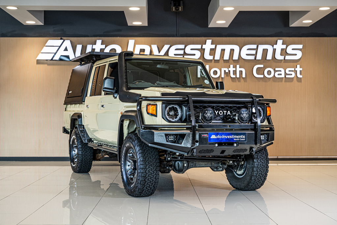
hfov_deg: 35.6
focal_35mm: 56
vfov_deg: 24.2
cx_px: 168
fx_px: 524
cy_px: 112
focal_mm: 56
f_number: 4
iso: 640
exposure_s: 1/160
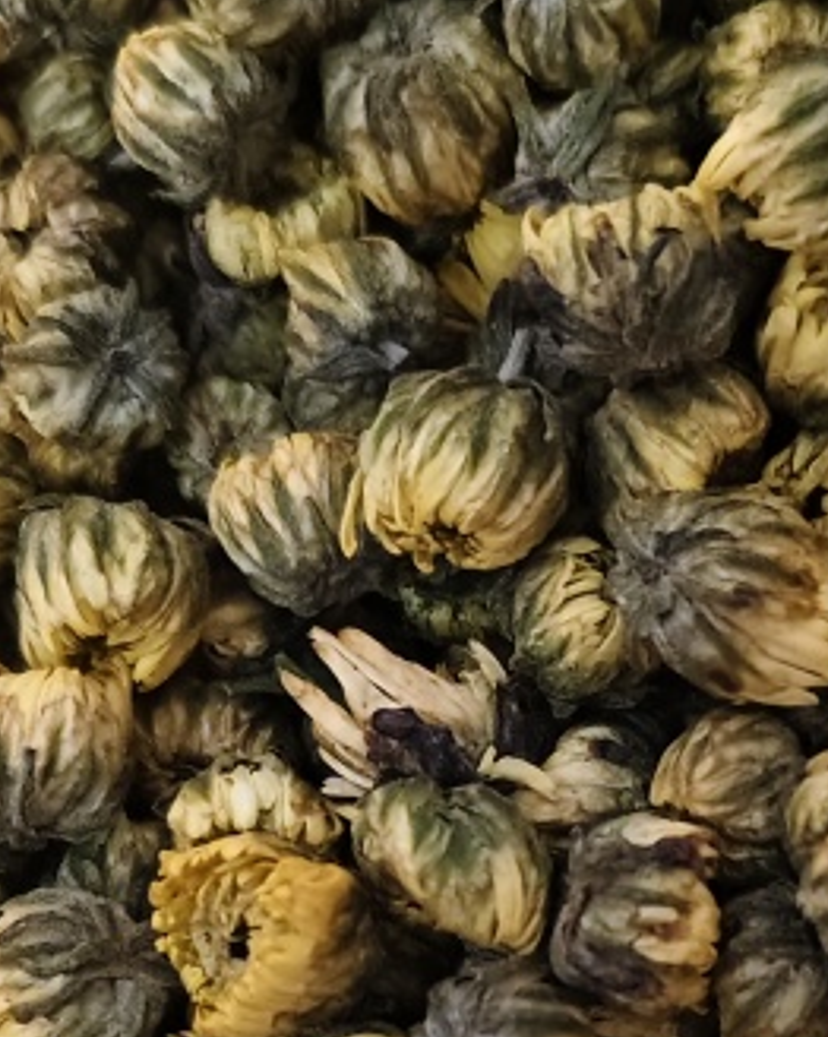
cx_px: 515
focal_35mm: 73
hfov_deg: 20.9
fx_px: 2238
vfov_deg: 25.2
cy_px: 944
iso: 4730
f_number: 1.88
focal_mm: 5.56
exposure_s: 1/247
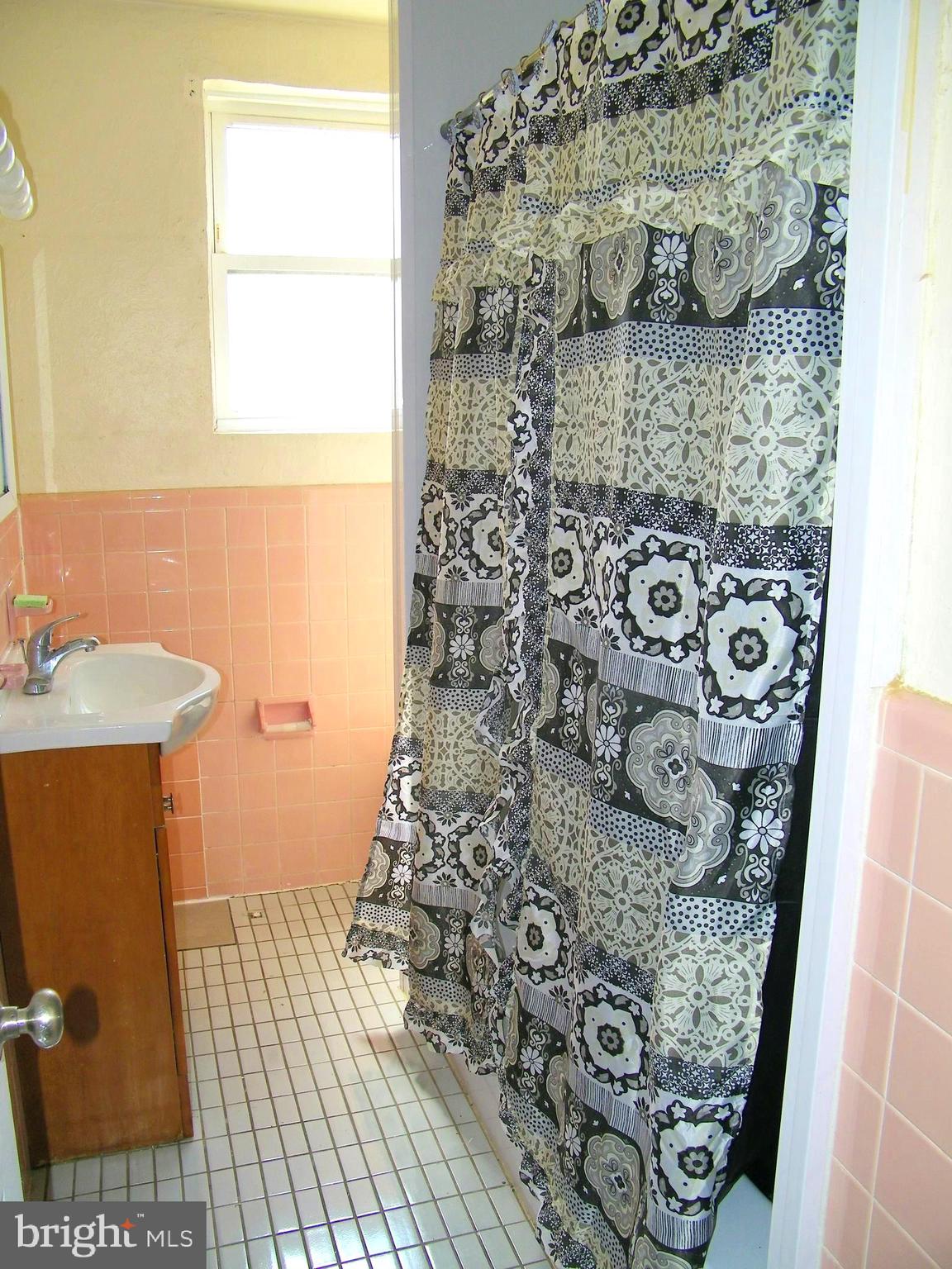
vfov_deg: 63.4
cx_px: 476
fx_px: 1027
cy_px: 634
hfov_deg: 49.7
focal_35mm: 28
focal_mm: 5
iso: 80
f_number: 3.5
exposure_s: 1/125
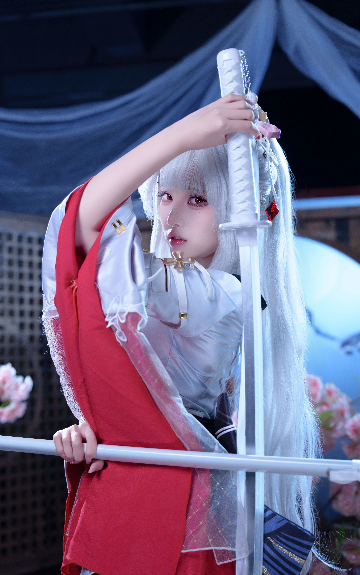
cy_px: 288
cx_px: 176
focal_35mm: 51
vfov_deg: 39.6
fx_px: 801
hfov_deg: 25.3
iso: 800
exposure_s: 1/320
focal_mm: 50
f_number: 2.8
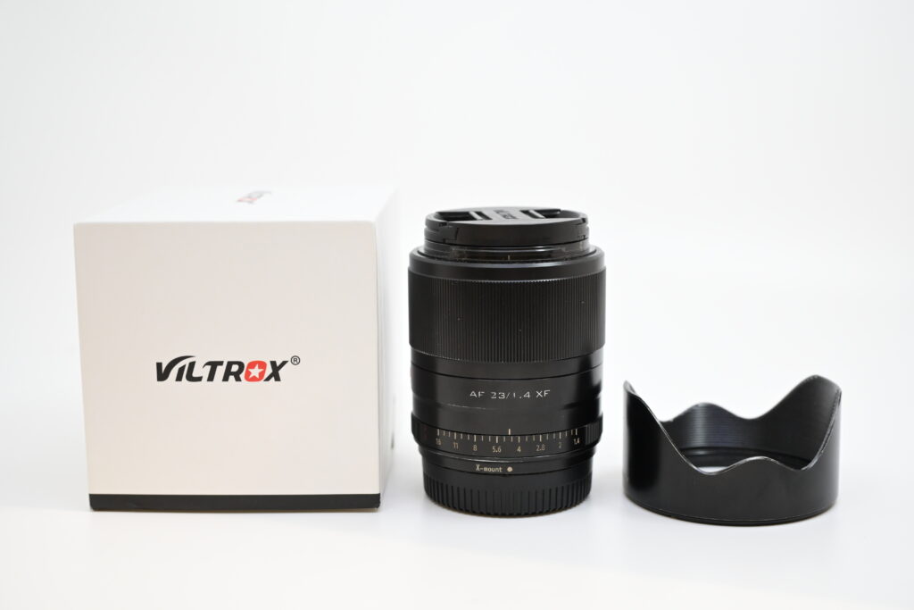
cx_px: 457
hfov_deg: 38.2
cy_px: 305
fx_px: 1320
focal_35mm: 52
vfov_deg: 26.0
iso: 3200
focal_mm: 52
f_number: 6.3
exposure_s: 1/640
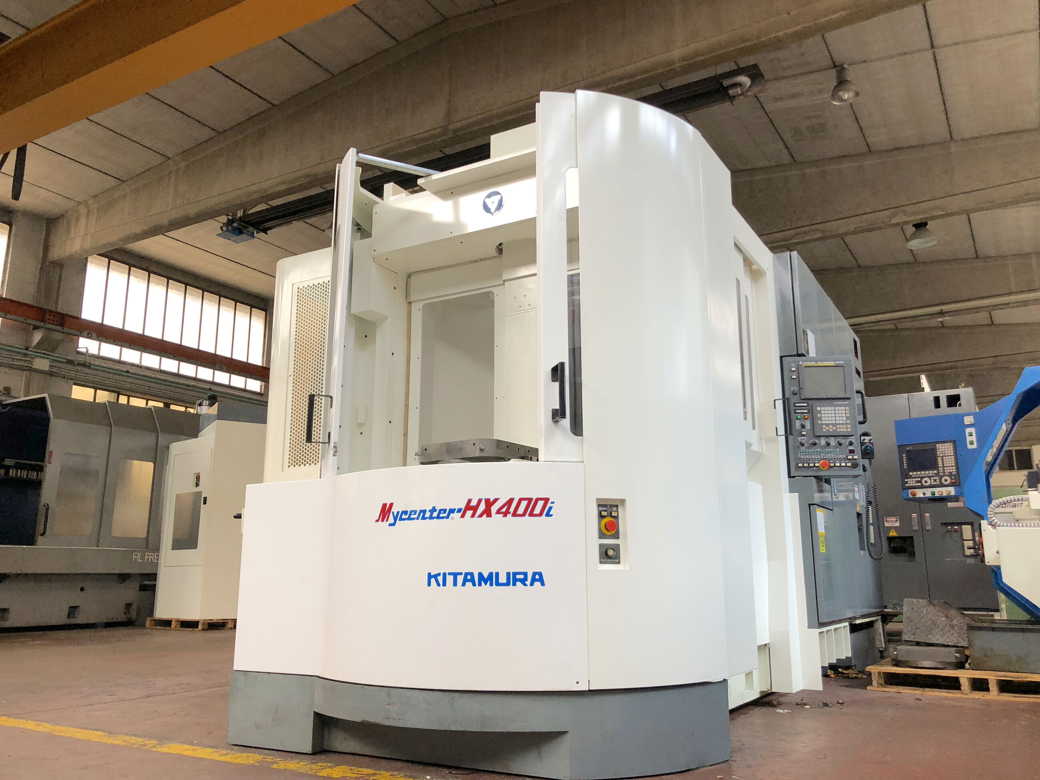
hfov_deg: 63.4
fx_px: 841
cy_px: 390
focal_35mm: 28
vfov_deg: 49.7
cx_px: 520
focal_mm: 3.99
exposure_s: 1/33
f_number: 1.8
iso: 40
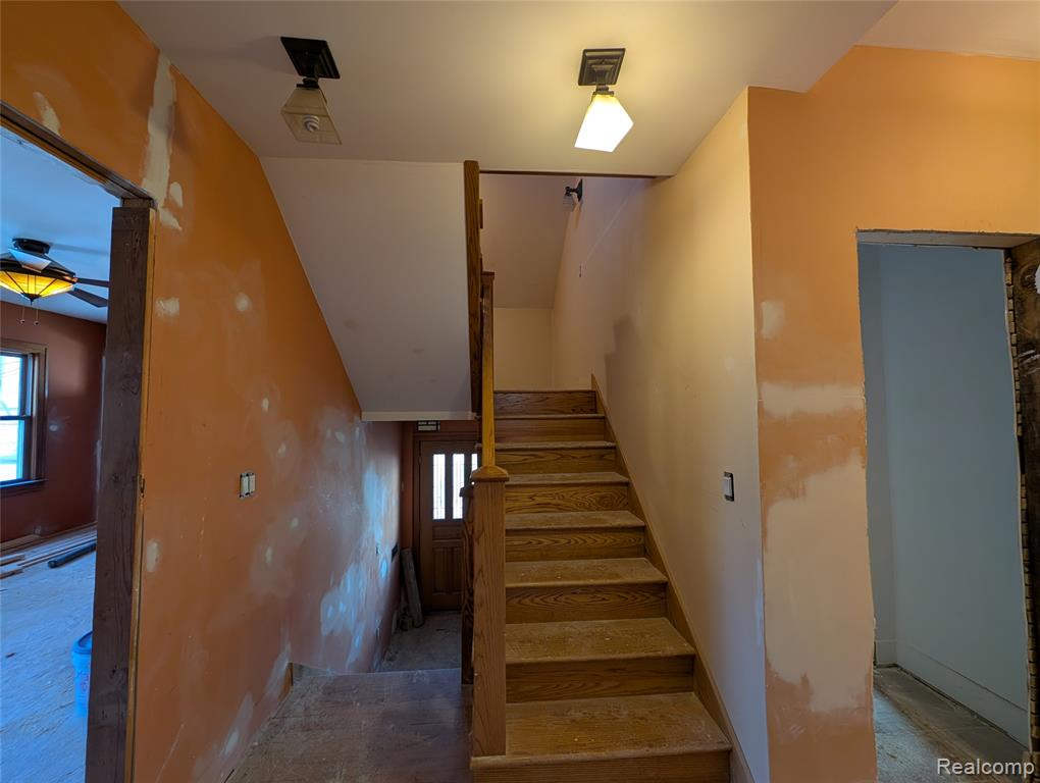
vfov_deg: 94.6
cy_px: 392
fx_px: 361
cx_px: 520
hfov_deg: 110.5
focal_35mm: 12
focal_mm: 2.23
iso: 42
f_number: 1.95
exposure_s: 1/30
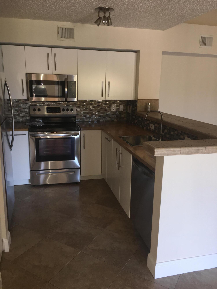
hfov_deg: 48.2
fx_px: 242
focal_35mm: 29
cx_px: 108
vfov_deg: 61.7
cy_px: 144
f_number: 2.2
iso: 32
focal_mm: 4.15
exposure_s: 1/30
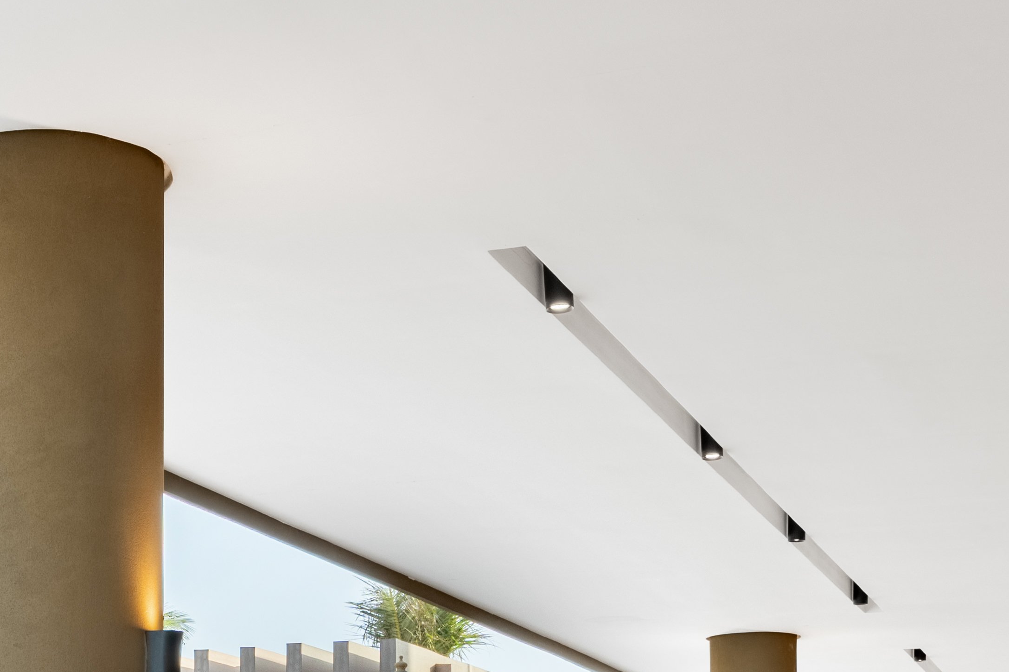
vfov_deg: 17.7
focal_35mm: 72
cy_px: 883
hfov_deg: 28.0
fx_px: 2018
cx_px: 398
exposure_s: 1/500
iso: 100
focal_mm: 19
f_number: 10
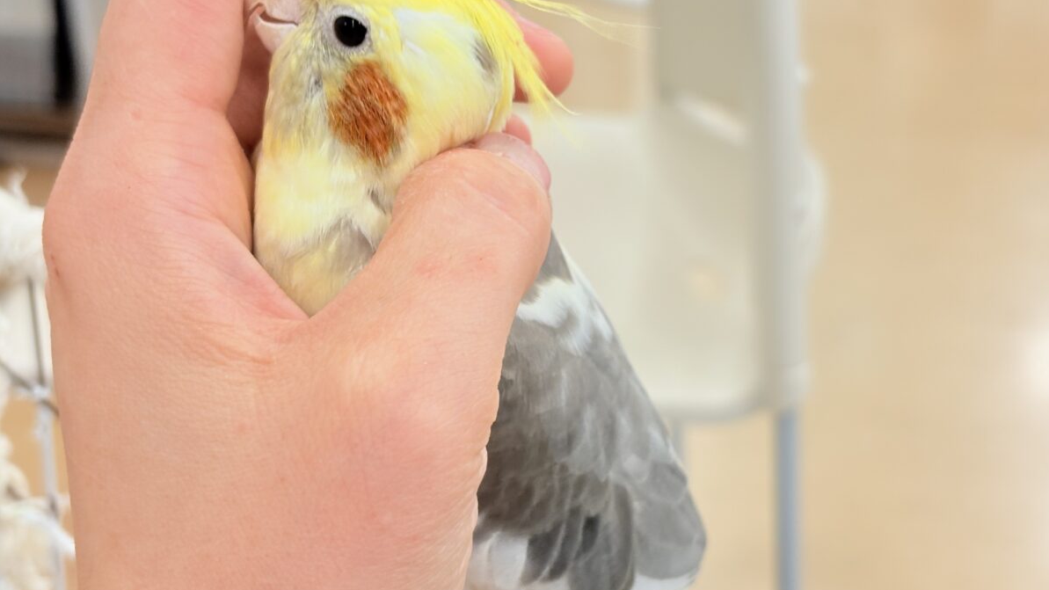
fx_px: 1585
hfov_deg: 36.6
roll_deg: -2.0
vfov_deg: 21.1
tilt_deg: -21.9
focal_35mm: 57
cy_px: 267
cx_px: 527
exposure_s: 1/50
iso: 40
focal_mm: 5.96
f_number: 1.6
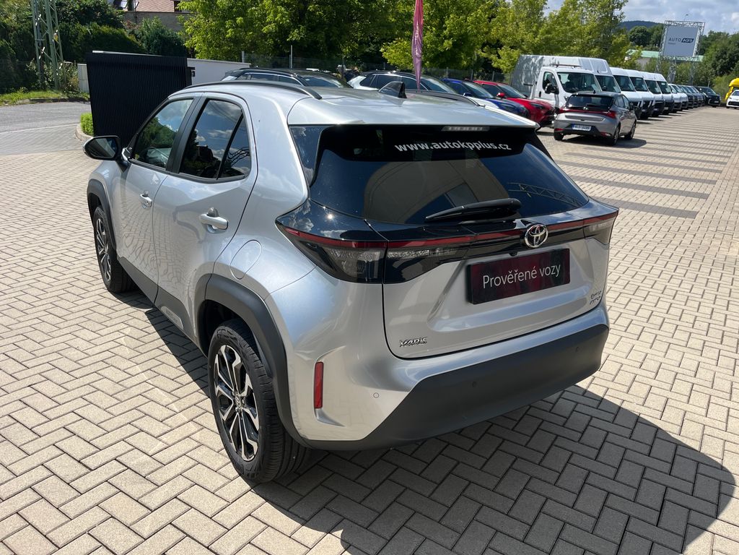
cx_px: 370
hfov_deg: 67.3
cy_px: 278
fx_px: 555
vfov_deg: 53.1
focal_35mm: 26
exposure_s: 1/3049
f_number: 1.6
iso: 50
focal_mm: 5.1
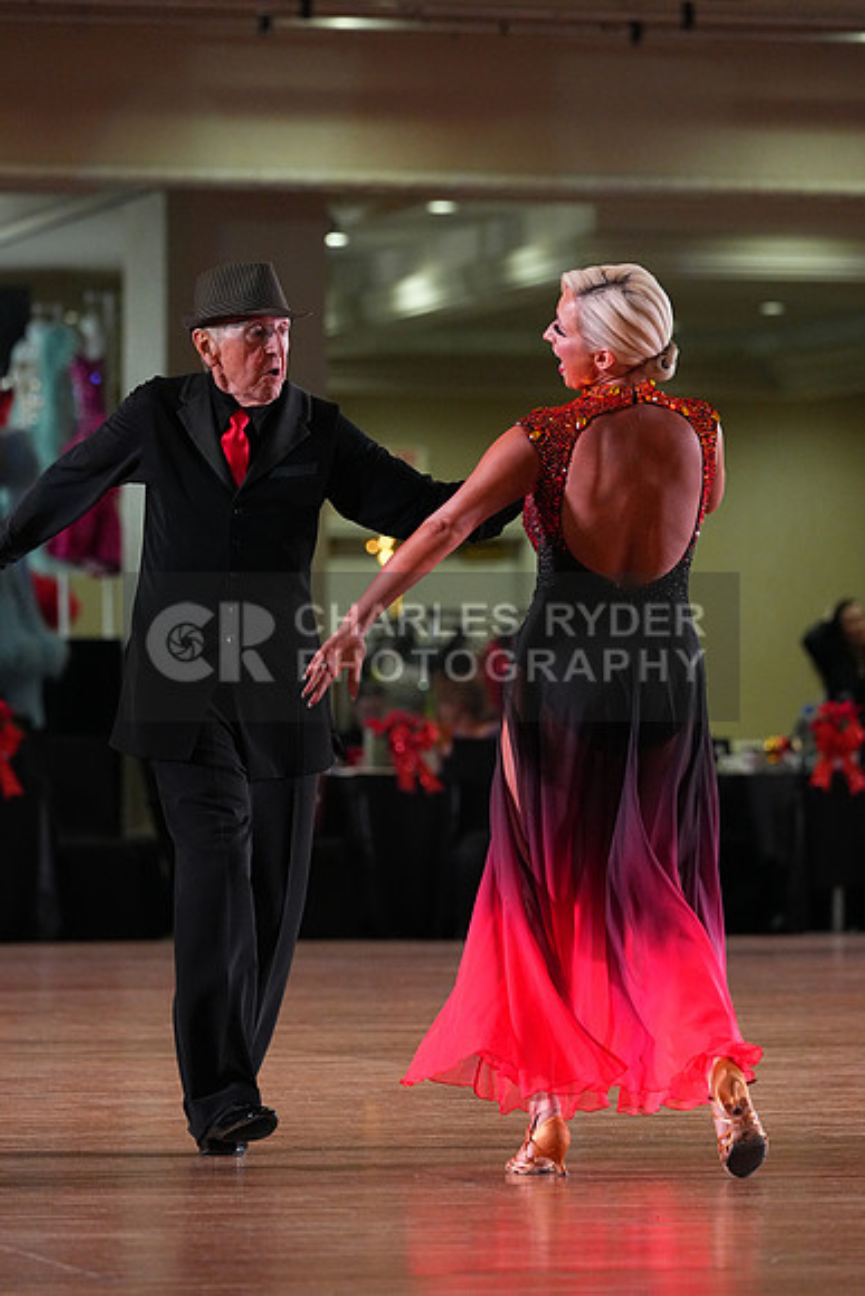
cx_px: 432
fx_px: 7203
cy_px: 648
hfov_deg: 6.9
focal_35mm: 200
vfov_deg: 10.3
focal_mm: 200
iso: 6400
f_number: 5
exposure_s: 1/400
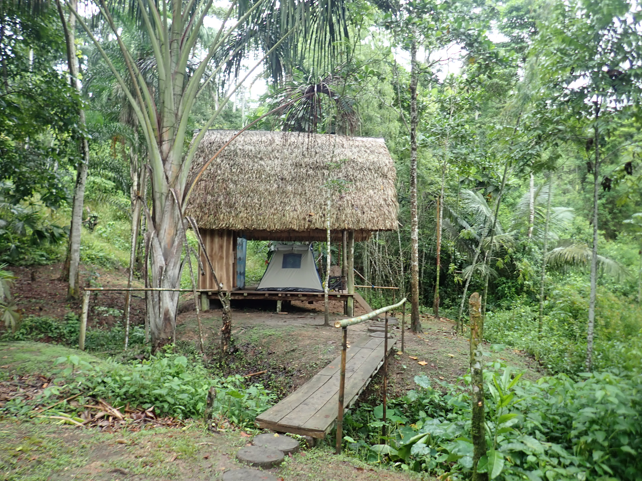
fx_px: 482
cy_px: 241
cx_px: 311
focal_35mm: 26
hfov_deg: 67.3
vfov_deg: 53.1
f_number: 2
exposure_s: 1/80
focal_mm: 4.5
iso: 100
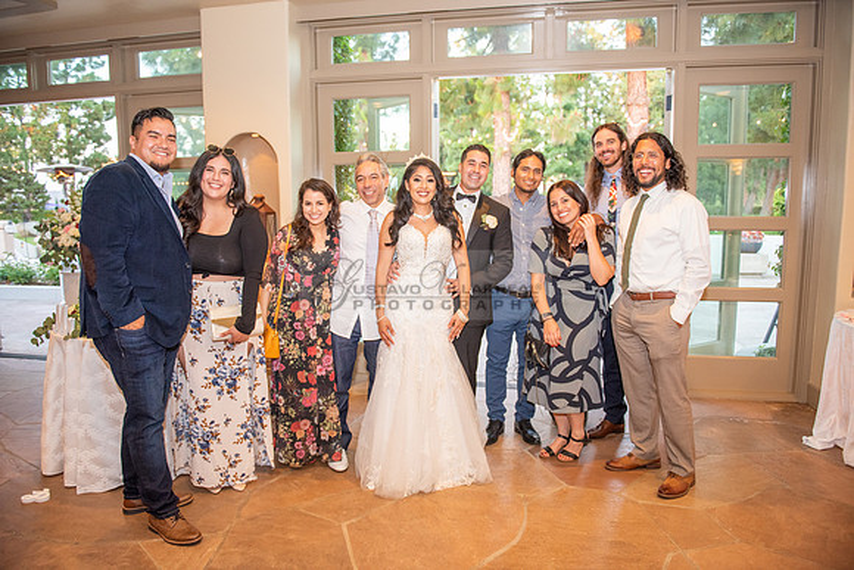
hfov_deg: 73.7
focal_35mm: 24
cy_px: 285
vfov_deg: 53.2
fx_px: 569
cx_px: 427
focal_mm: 24
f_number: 2.8
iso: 1250
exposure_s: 1/125
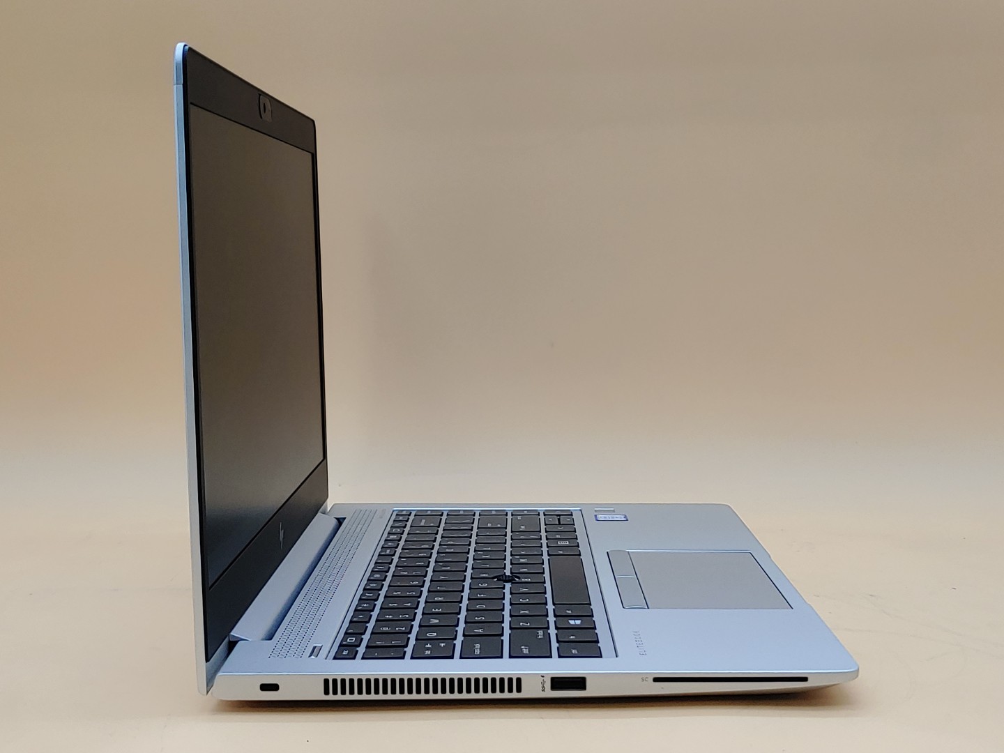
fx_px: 1334
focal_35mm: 46
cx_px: 502
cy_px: 376
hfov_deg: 41.2
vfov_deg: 31.5
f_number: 1.8
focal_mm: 4.36
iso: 50
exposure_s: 1/196
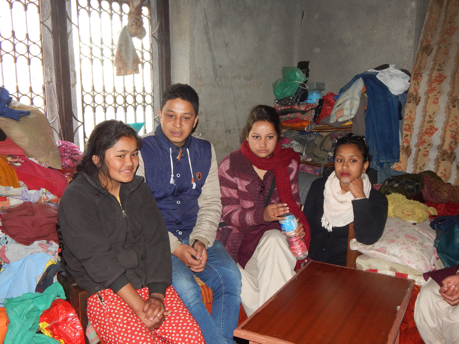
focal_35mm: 34
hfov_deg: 54.0
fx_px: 451
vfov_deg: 41.8
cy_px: 172
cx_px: 230
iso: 220
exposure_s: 1/30
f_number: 3.3
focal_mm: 6.1
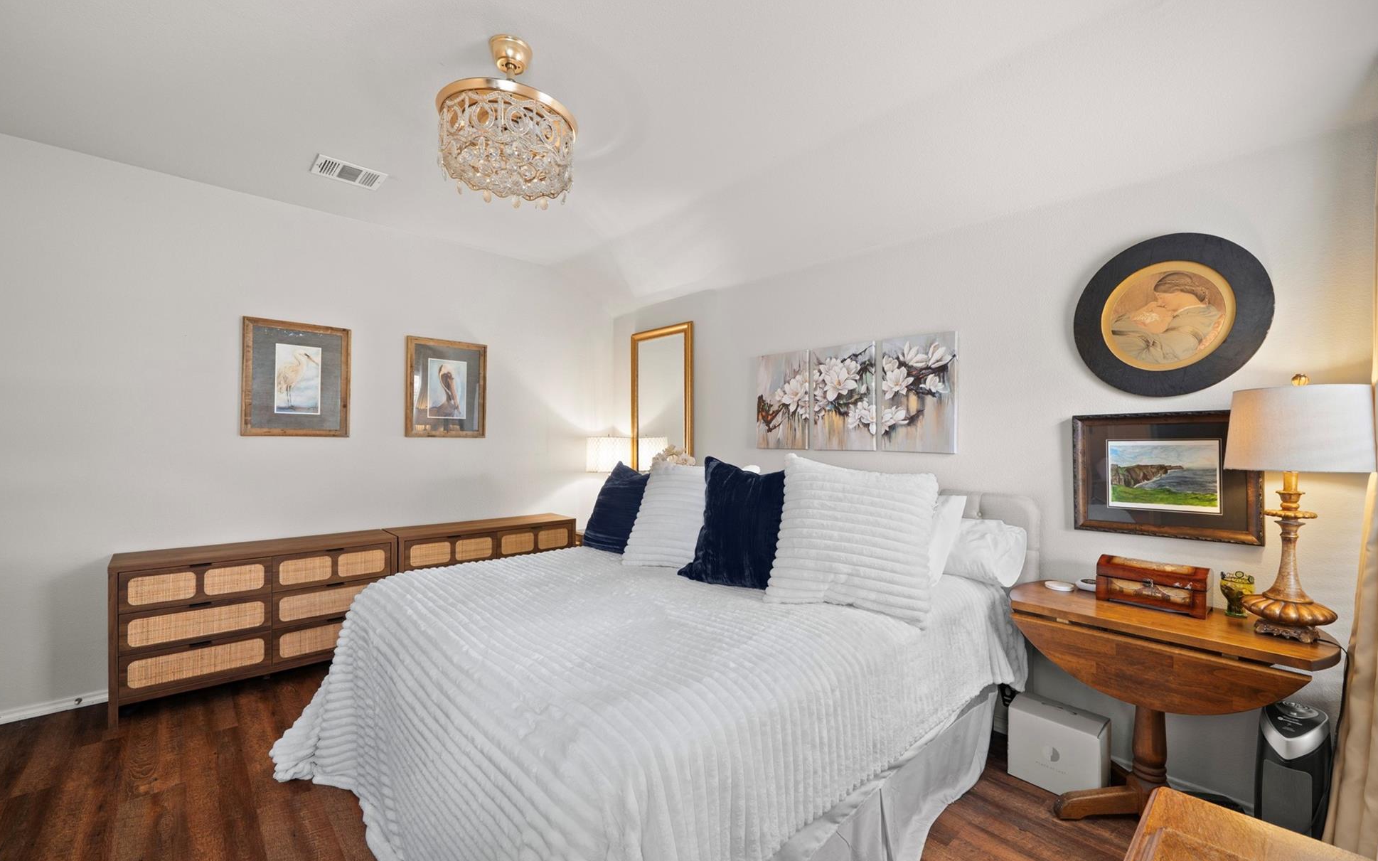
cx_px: 722
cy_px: 435
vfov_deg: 78.6
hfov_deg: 105.2
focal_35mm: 14
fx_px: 526
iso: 200
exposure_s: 5
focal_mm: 13
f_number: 8
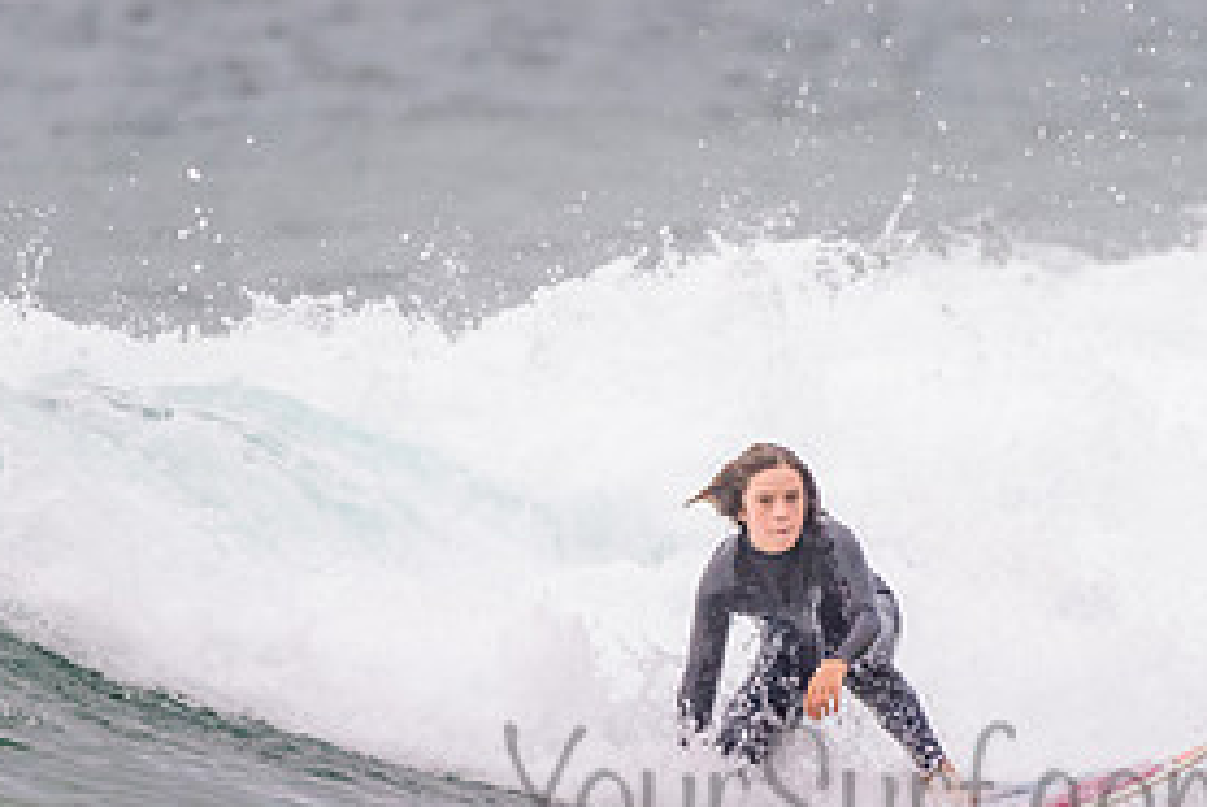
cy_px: 603
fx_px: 42893
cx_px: 785
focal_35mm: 1278
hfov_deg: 1.6
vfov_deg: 1.1
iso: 360
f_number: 5.6
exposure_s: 1/800
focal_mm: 500
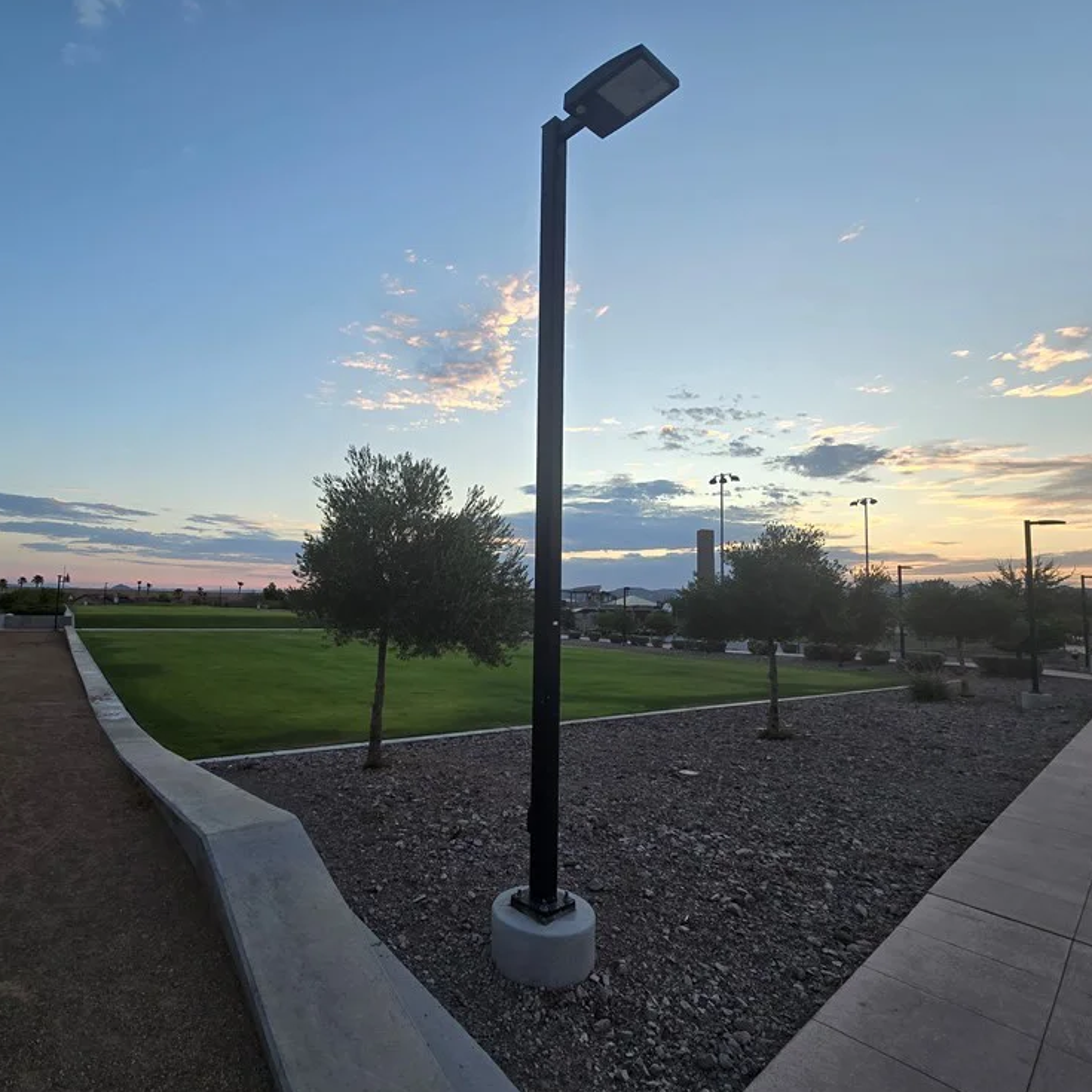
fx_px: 571
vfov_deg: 87.4
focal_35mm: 16
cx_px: 446
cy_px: 541
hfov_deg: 86.5
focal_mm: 2.2
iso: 100
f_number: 2.2
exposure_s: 1/359
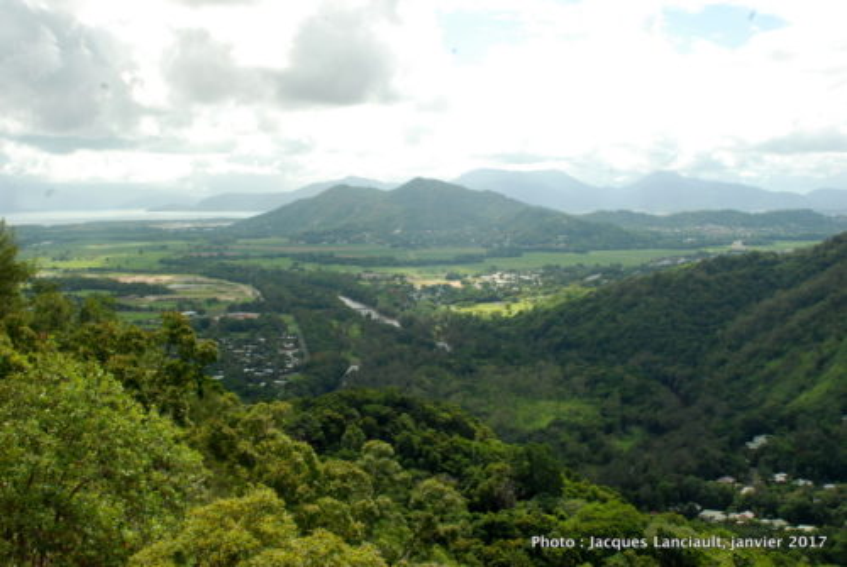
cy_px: 284
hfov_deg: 46.3
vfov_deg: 32.0
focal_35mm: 42
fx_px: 990
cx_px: 424
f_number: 22
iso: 500
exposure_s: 1/125
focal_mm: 28
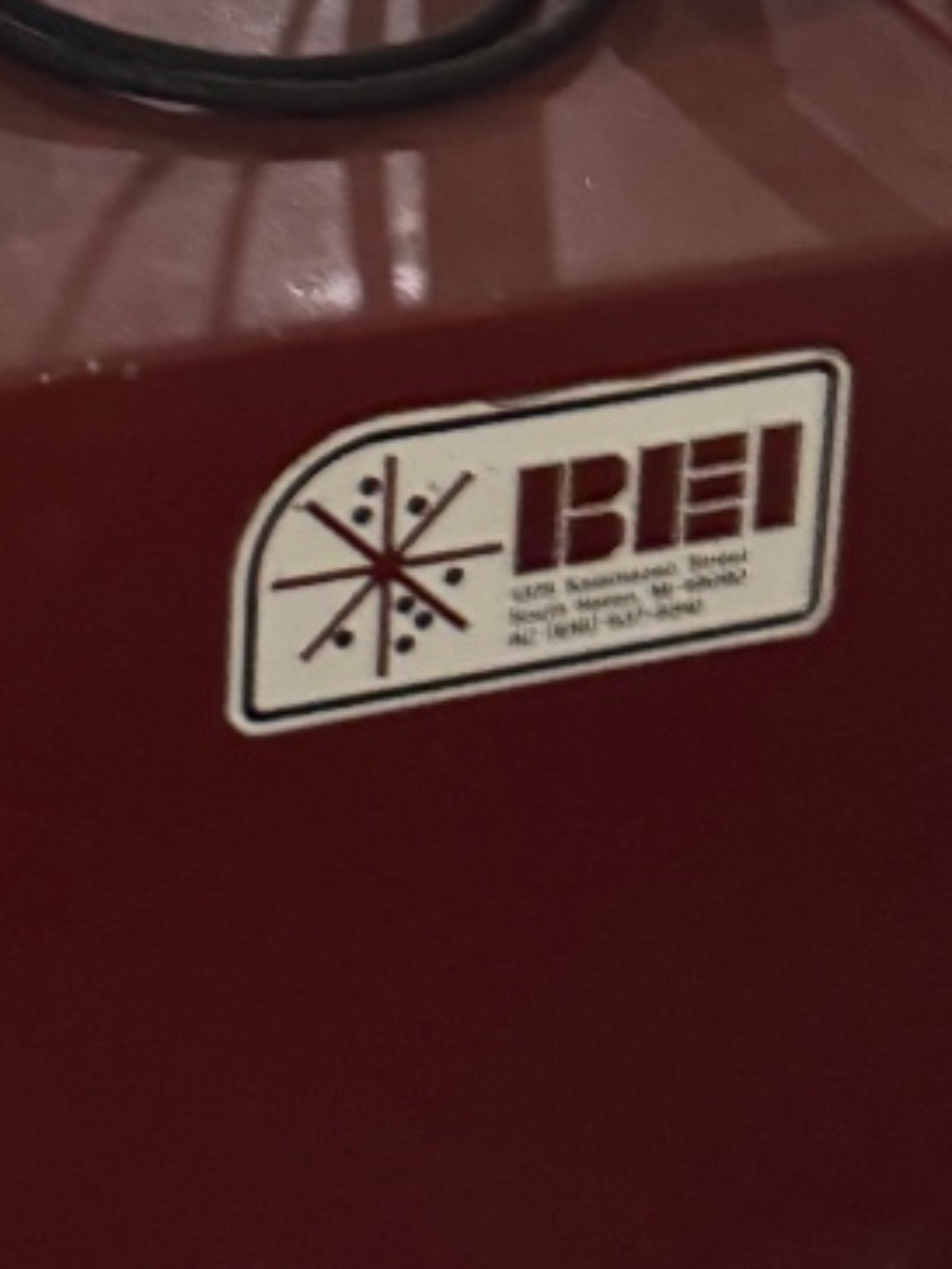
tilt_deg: -14.0
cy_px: -708
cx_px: -178
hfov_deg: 16.1
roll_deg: +0.3
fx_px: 3227
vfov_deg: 19.1
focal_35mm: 88
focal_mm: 6.76
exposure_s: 1/36
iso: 640
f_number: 1.78
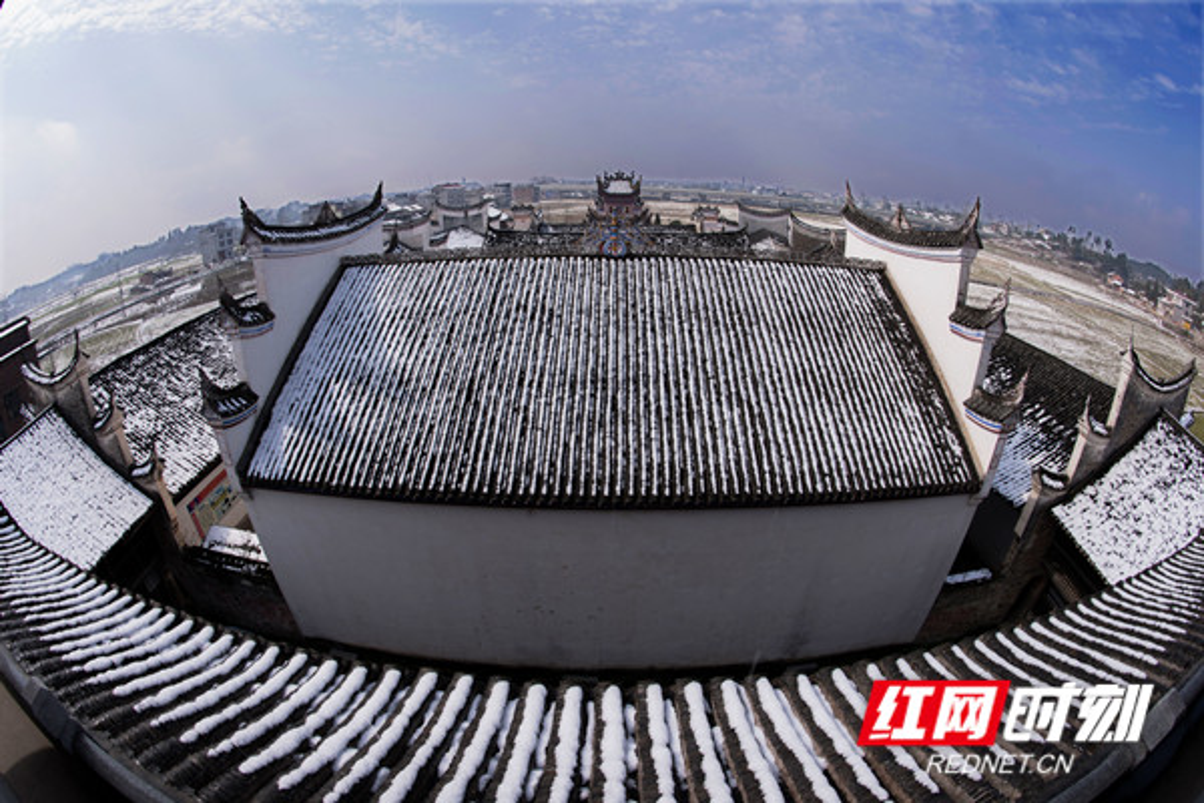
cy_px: 402
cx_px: 602
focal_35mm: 16
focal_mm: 16
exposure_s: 1/60
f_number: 16
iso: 50
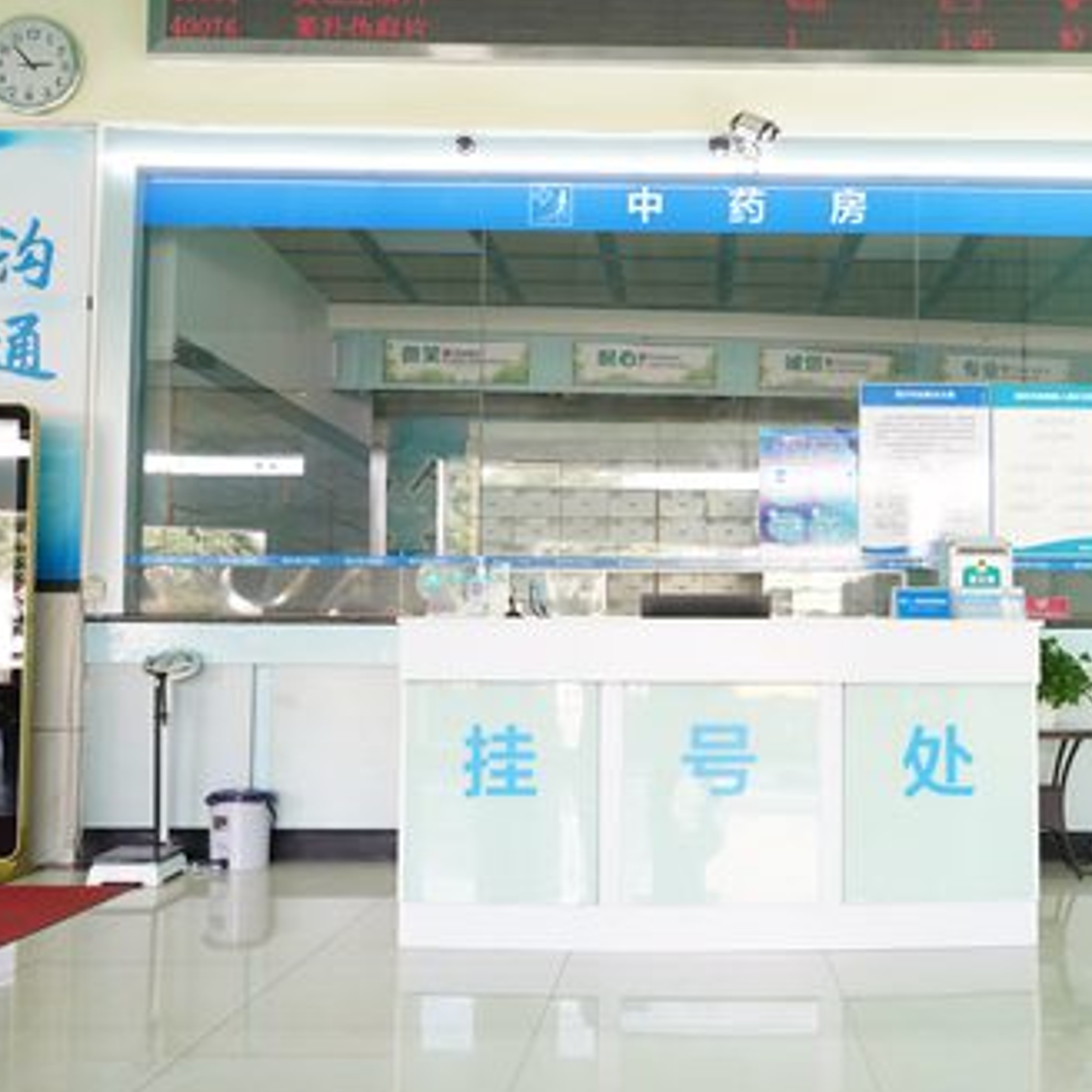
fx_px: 1570
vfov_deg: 38.3
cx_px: 739
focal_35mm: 44
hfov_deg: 37.9
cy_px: 551
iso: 1600
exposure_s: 1/40
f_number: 9
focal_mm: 34
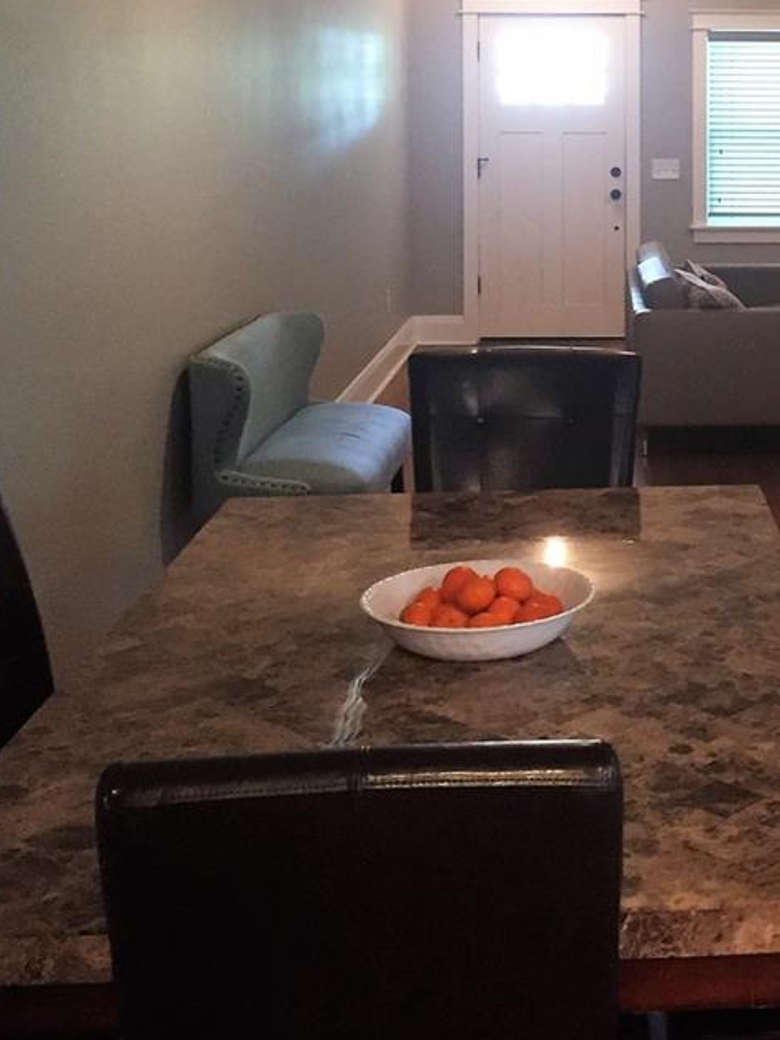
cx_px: 718
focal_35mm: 55
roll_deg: +0.2
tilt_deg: -2.0
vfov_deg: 33.6
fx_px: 1652
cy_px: 168
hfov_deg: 25.6
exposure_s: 1/30
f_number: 2.2
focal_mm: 4.15
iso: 250
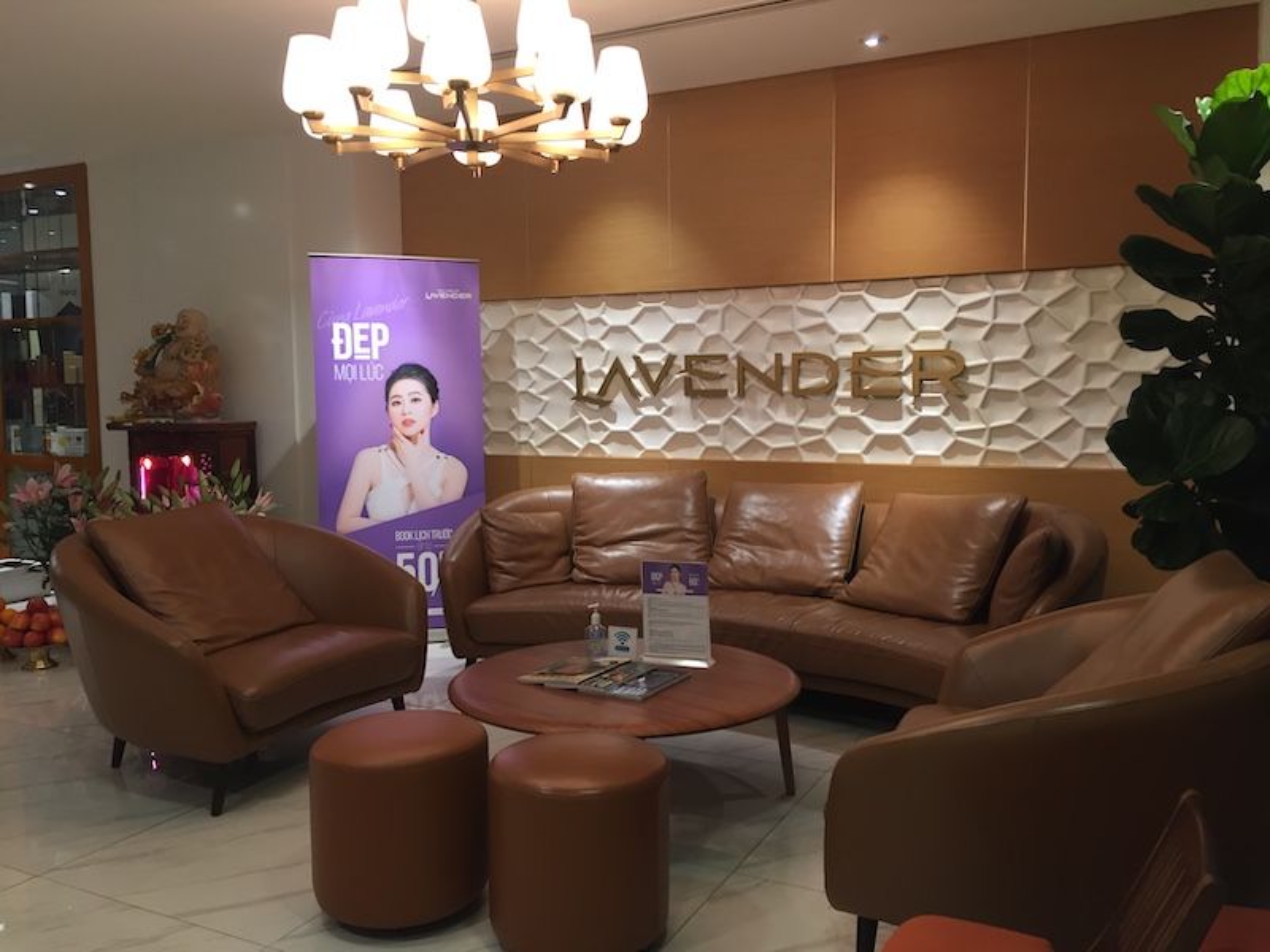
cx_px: 635
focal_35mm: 29
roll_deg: -1.2
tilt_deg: -3.0
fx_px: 1064
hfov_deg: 61.7
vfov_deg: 48.2
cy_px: 476
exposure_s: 1/33
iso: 80
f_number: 2.2
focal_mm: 4.15
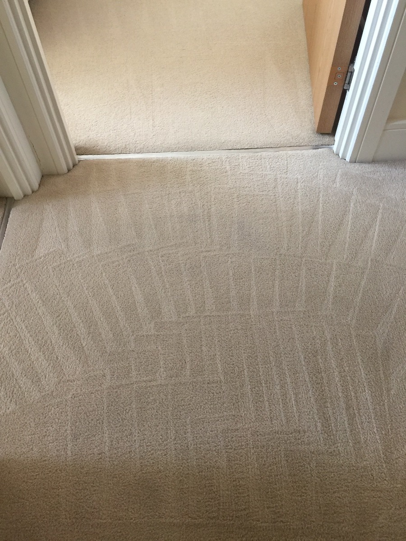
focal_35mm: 29
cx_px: 203
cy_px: 270
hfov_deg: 48.2
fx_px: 454
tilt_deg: -56.1
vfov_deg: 61.7
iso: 80
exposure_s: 1/17
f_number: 2.2
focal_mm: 4.15
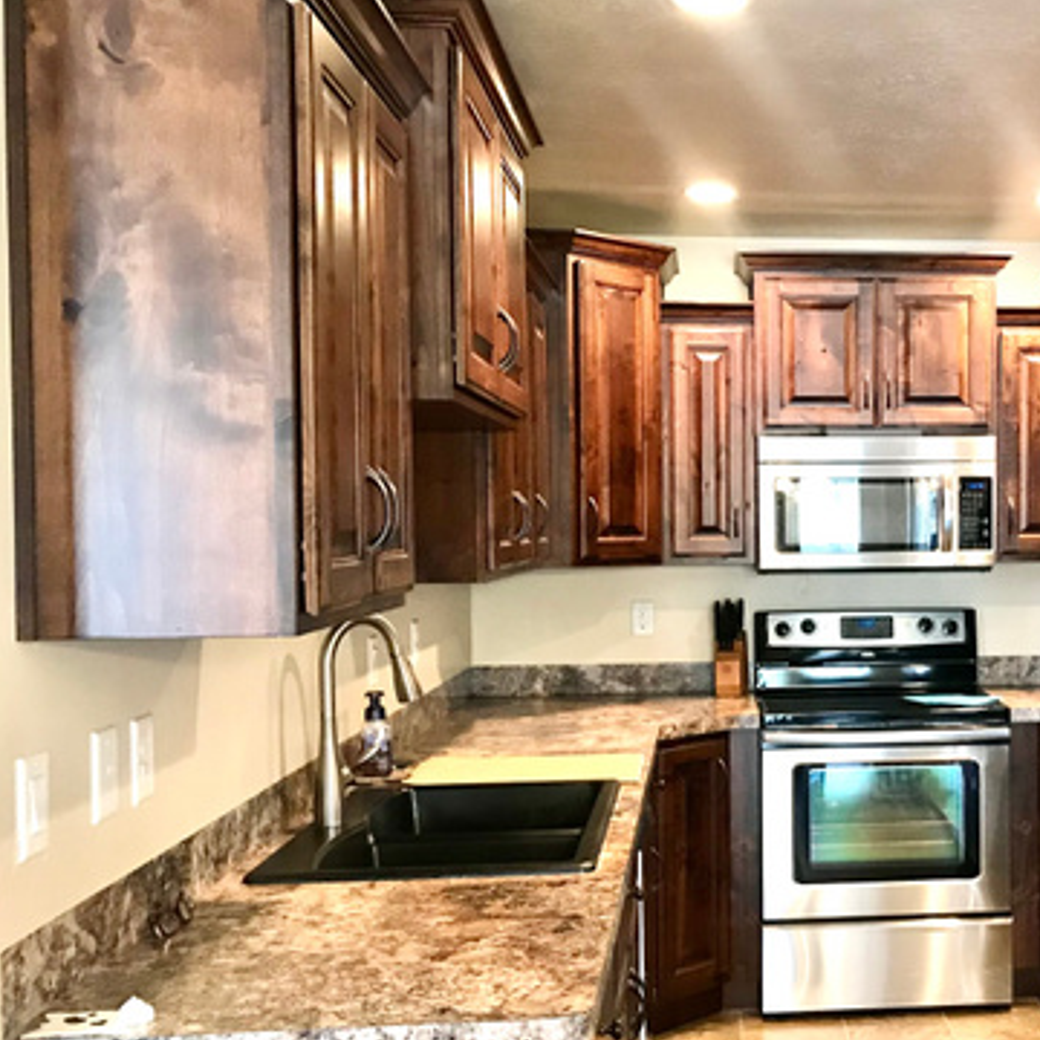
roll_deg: +0.0
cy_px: 589
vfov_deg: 38.3
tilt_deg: -1.6
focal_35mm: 44
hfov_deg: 36.7
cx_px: 870
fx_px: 1496
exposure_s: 1/15
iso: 80
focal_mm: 3.99
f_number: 1.8
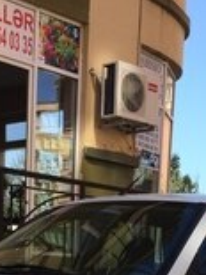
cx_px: 105
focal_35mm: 93
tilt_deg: -10.1
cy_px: 408
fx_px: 739
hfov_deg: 15.9
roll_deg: -0.2
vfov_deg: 18.7
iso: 32
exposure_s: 1/954
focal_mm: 4.15
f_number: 2.2
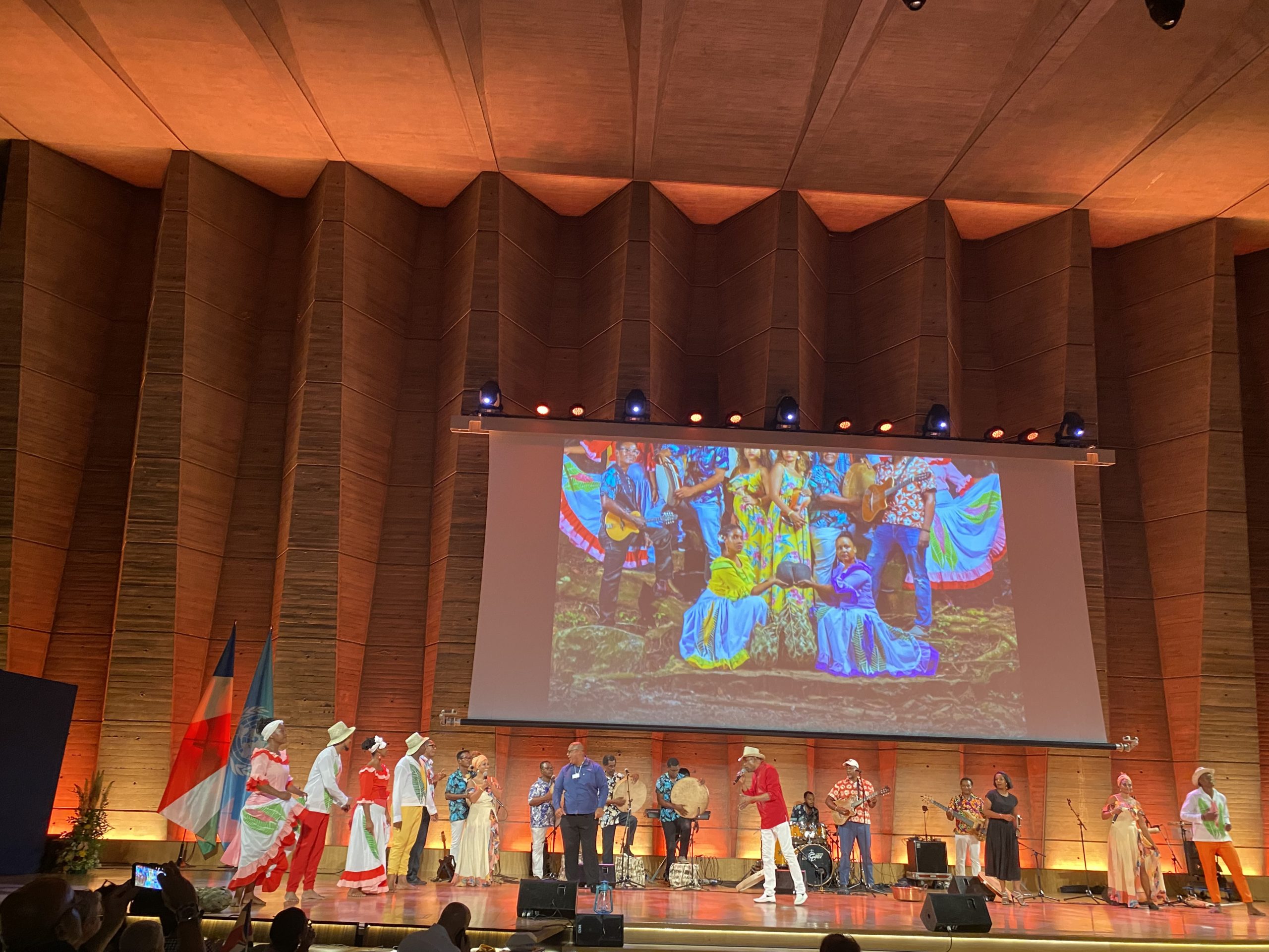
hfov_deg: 67.3
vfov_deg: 53.1
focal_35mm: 26
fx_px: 953
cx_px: 634
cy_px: 476
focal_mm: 4.25
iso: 400
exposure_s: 1/50
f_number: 1.8
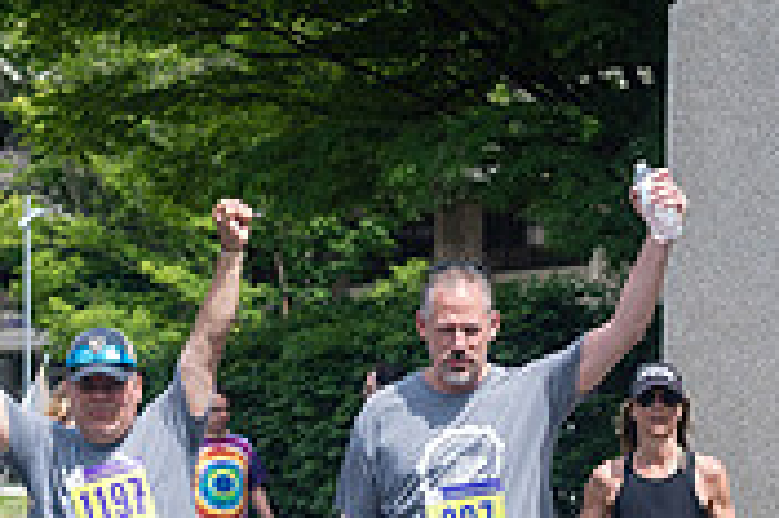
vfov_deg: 9.7
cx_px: 420
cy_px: 679
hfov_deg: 14.8
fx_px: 3005
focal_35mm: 139
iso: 200
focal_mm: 35
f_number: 4
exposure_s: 1/1250
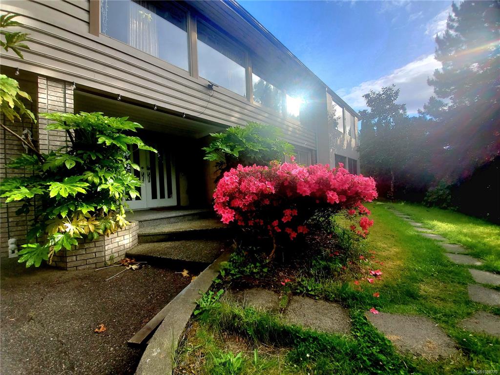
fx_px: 188
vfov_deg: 89.9
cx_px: 250
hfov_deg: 106.2
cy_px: 188
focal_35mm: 13
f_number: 2.2
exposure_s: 1/556
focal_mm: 1.8
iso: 50
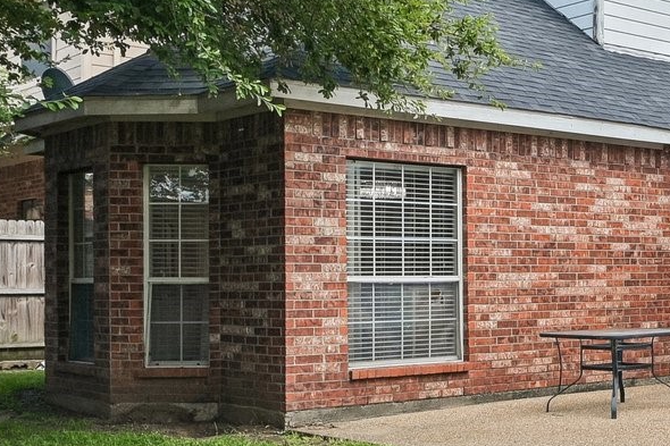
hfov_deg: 30.2
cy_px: 97
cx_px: 749
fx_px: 1098
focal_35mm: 59
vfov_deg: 22.7
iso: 400
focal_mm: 17
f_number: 8
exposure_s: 1/250
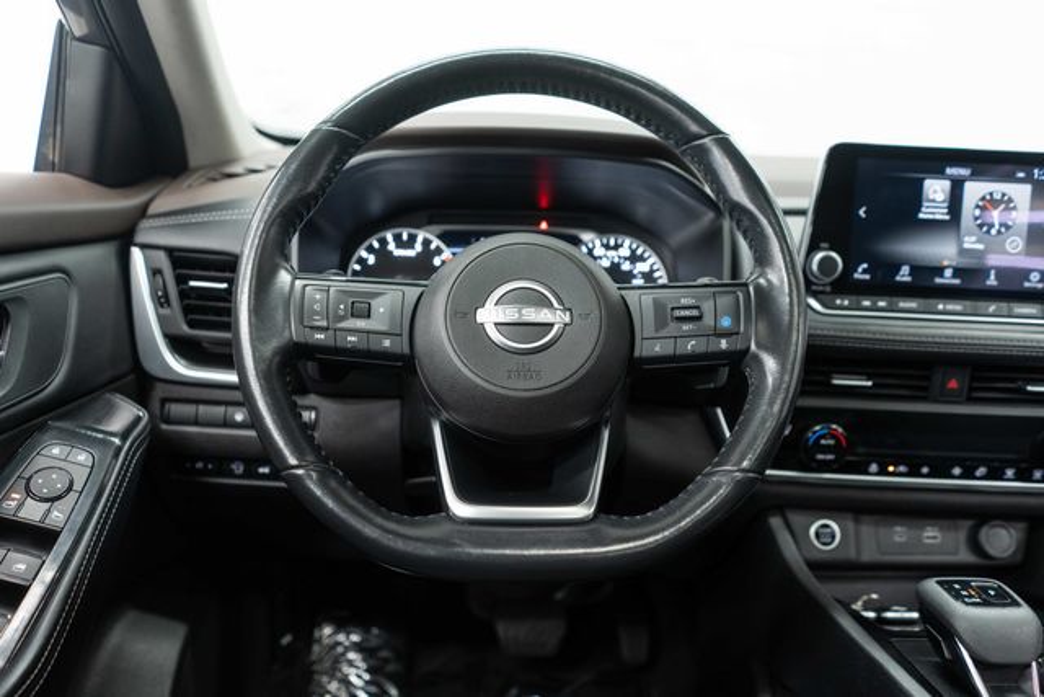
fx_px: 812
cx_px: 522
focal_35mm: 28
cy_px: 348
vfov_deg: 46.4
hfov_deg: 65.5
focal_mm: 28
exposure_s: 1/40
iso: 500
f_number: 3.2
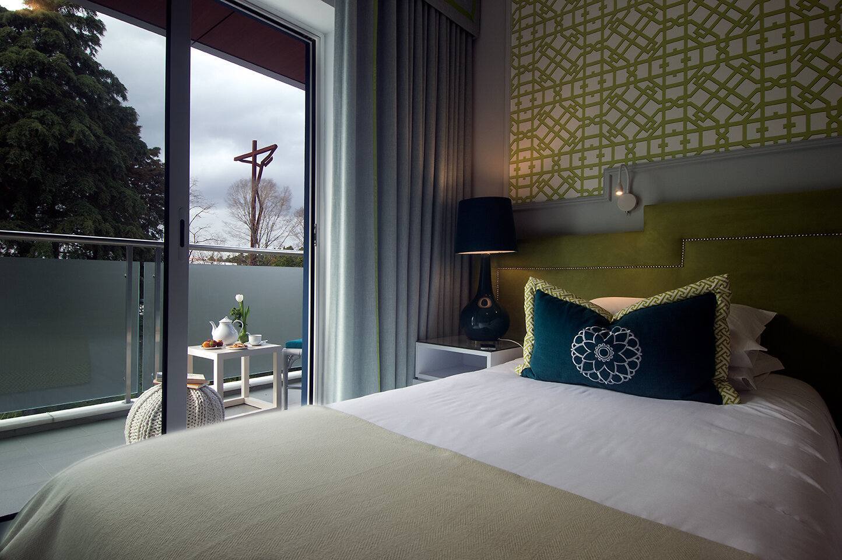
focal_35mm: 20
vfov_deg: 63.1
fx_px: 456
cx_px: 421
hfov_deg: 85.5
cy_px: 280
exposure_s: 1/3
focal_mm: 13
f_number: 14
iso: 100
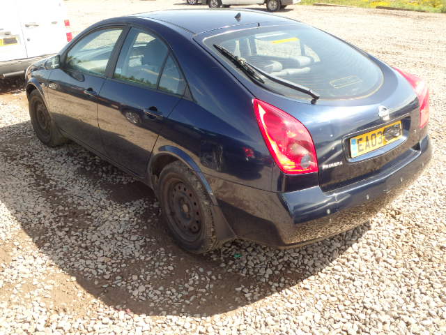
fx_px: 464
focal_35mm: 36
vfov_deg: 39.7
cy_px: 168
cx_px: 223
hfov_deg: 51.4
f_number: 4.5
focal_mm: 6.4
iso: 125
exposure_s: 1/200
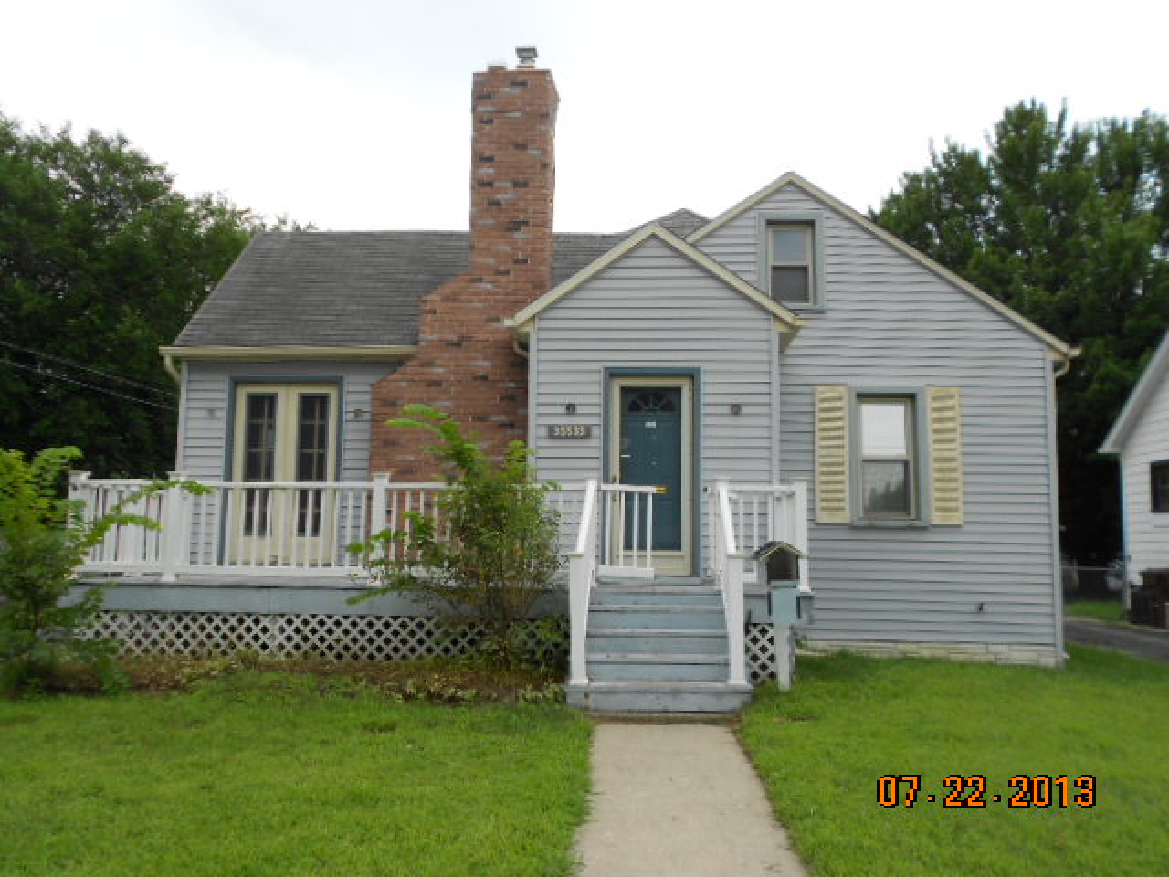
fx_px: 878
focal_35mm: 26
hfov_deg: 67.3
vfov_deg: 53.1
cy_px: 438
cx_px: 584
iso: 80
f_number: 3.2
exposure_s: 1/800
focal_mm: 4.6
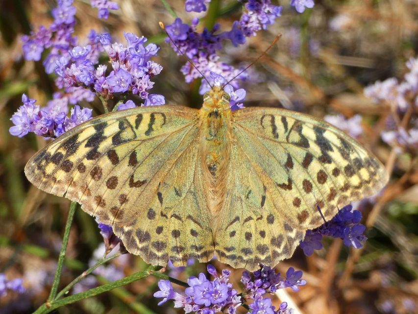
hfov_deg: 8.1
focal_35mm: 243
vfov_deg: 6.1
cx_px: 209
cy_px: 157
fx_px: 2935
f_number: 5.5
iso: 80
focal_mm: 43.5
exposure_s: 1/125
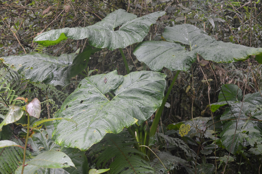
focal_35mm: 48
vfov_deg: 28.0
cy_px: 87
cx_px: 131
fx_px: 349
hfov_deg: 41.2
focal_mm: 32
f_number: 6.3
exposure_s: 1/60
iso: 400
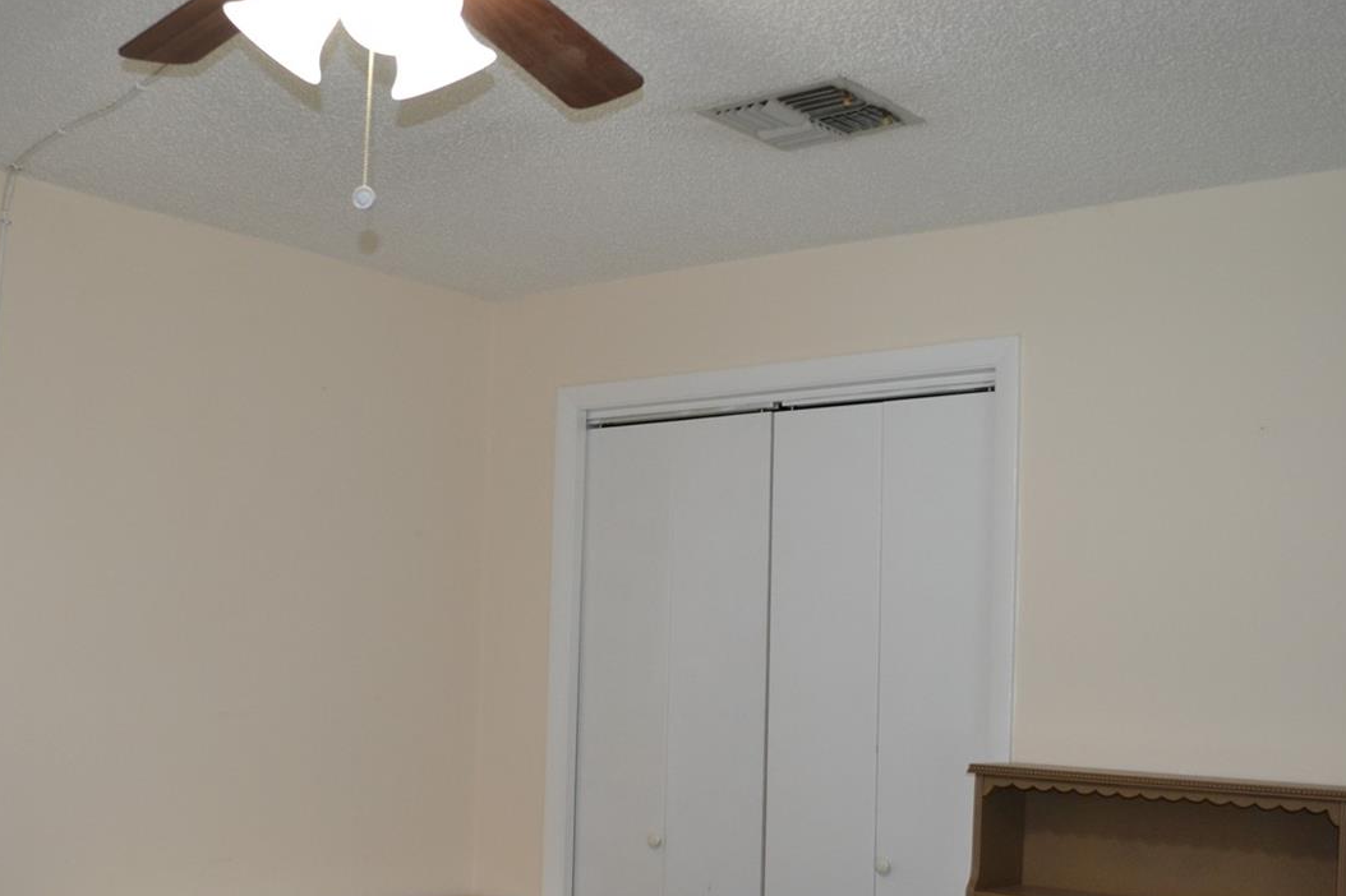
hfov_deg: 47.3
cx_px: 586
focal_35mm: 41
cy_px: 608
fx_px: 1532
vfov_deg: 32.3
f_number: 3.5
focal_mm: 18
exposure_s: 1/60
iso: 500
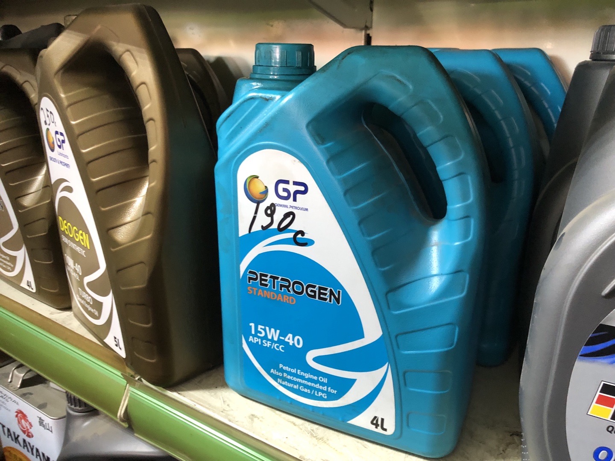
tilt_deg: -17.3
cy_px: 230
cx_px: 308
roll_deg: -0.9
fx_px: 497
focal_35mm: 28
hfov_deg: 63.4
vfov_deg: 49.7
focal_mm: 4
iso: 100
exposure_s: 1/12
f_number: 1.8
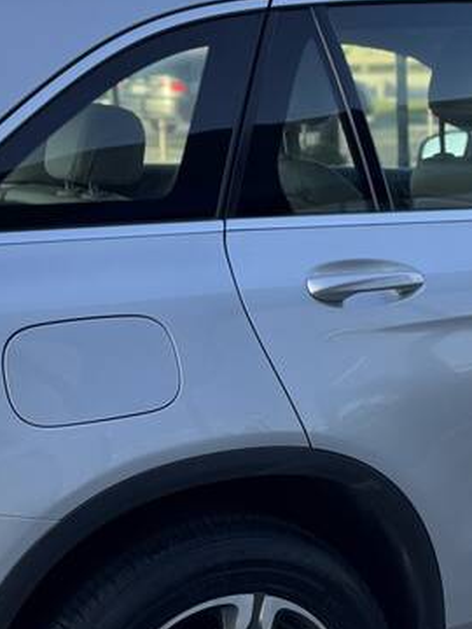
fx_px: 1454
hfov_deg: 18.3
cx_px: 371
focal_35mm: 80
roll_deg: +1.4
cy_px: 430
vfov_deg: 24.3
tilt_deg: -14.4
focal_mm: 6.76
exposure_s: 1/527
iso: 80
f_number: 1.78
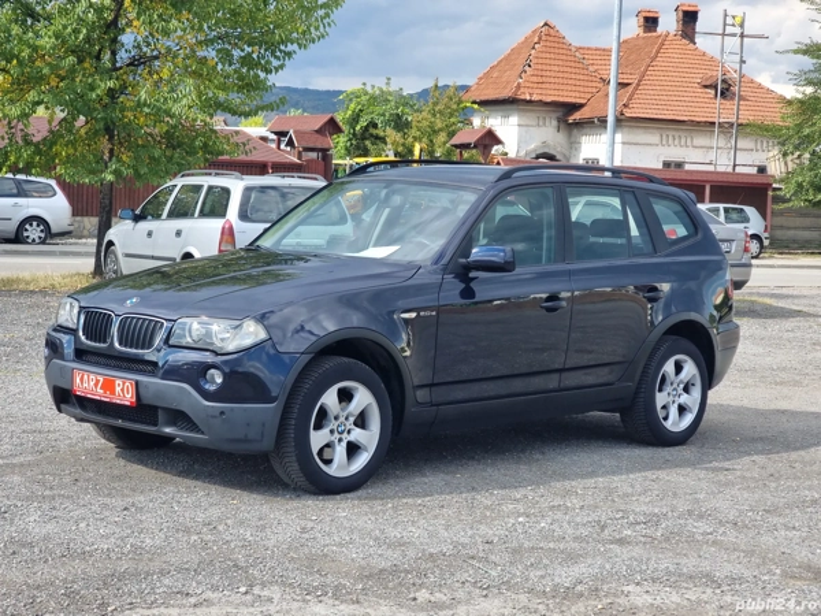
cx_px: 410
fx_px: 1708
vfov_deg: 20.4
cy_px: 308
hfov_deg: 27.0
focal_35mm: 72
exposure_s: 1/523
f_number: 2.4
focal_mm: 9
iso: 50
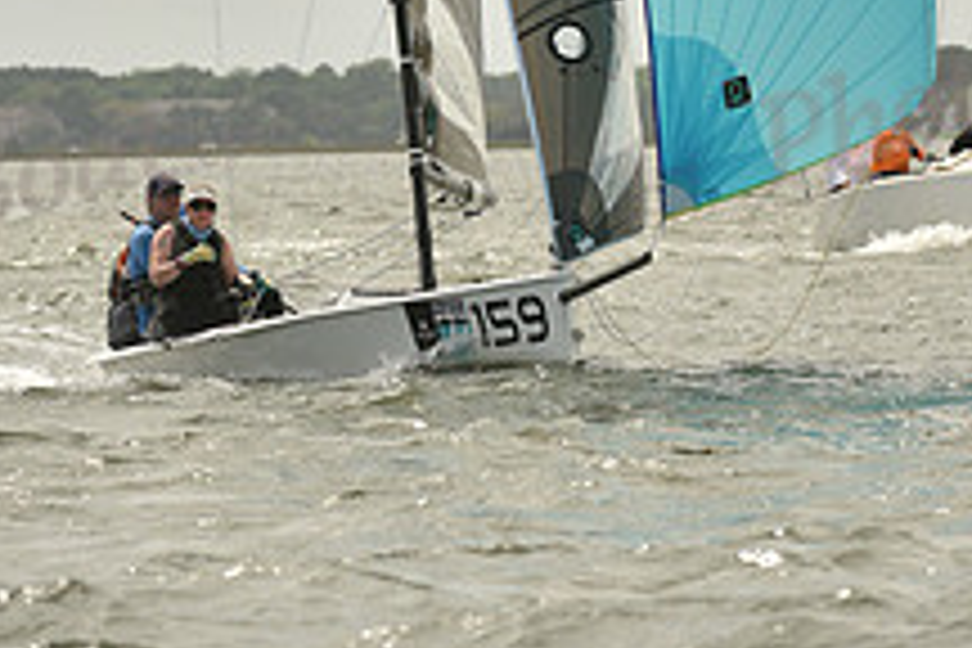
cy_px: -558
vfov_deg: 2.6
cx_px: 529
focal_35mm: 536
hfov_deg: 3.8
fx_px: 14471
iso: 320
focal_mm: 200
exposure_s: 1/2000
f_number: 6.3
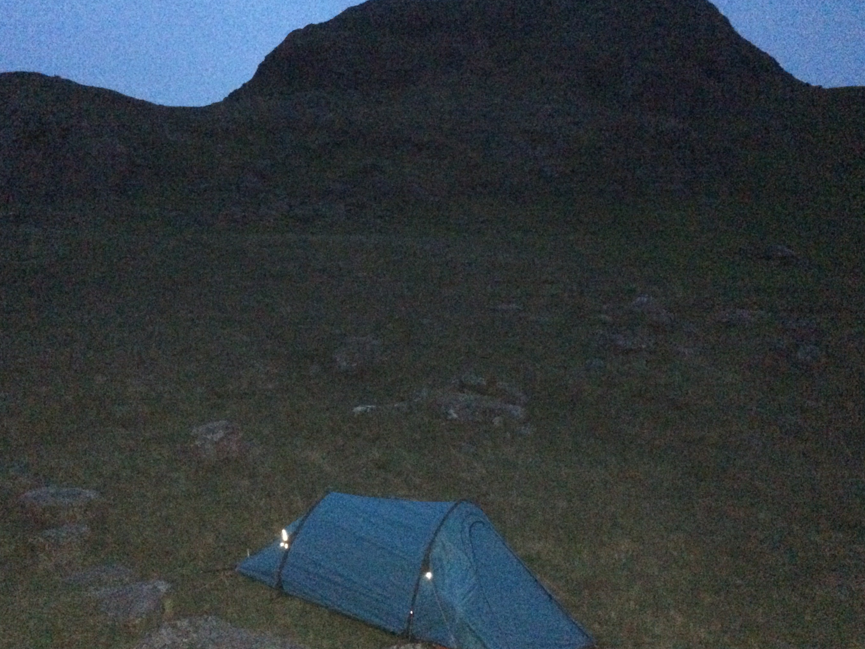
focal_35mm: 35
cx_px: 398
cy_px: 341
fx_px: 875
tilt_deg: -3.7
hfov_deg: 52.6
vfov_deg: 40.7
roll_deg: +2.9
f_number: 2.2
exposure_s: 1/16
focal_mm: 4.15
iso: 2000
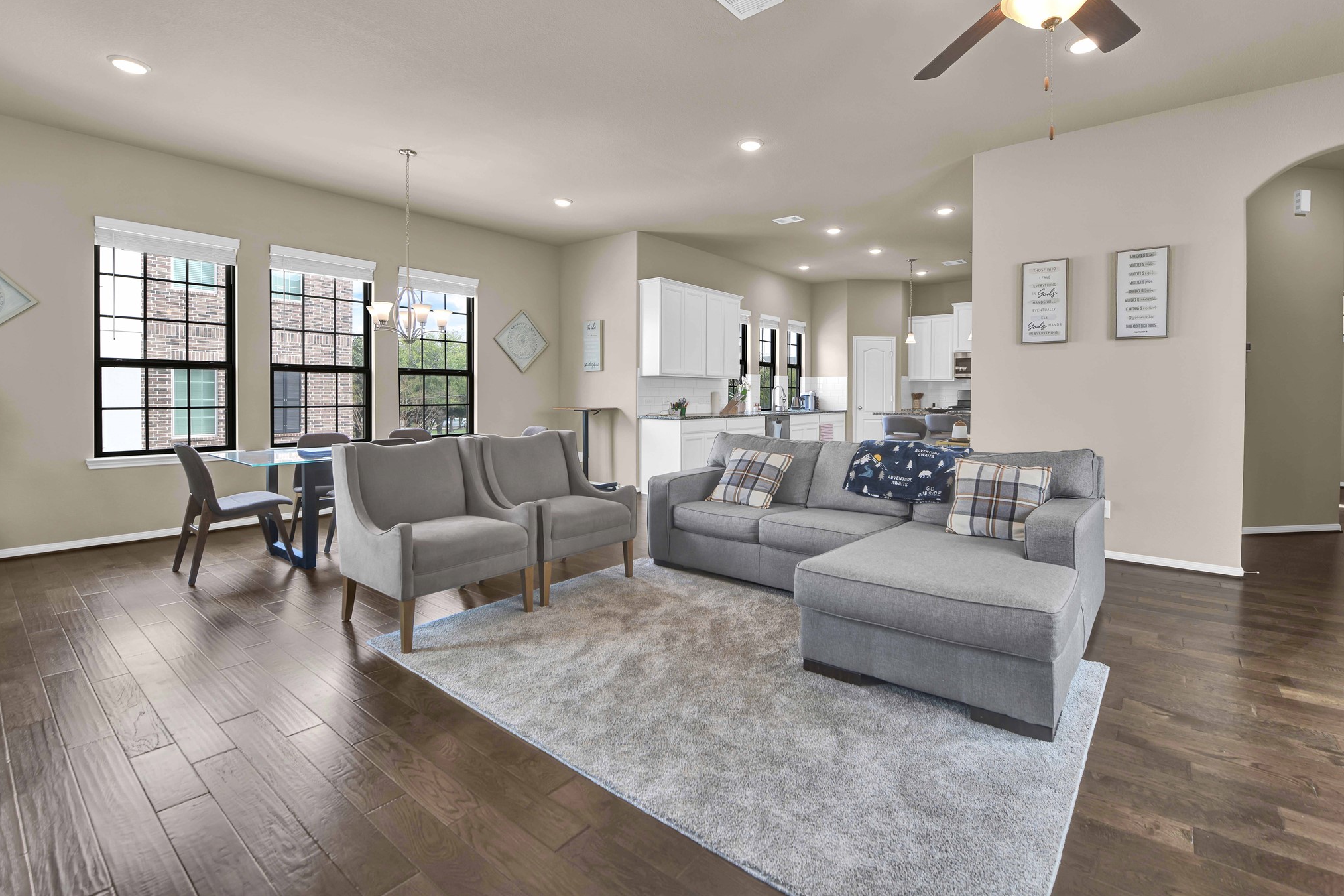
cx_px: 707
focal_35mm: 15
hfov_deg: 100.3
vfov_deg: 77.2
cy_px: 418
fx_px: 560
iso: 100
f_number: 8
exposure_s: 1/25
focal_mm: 14
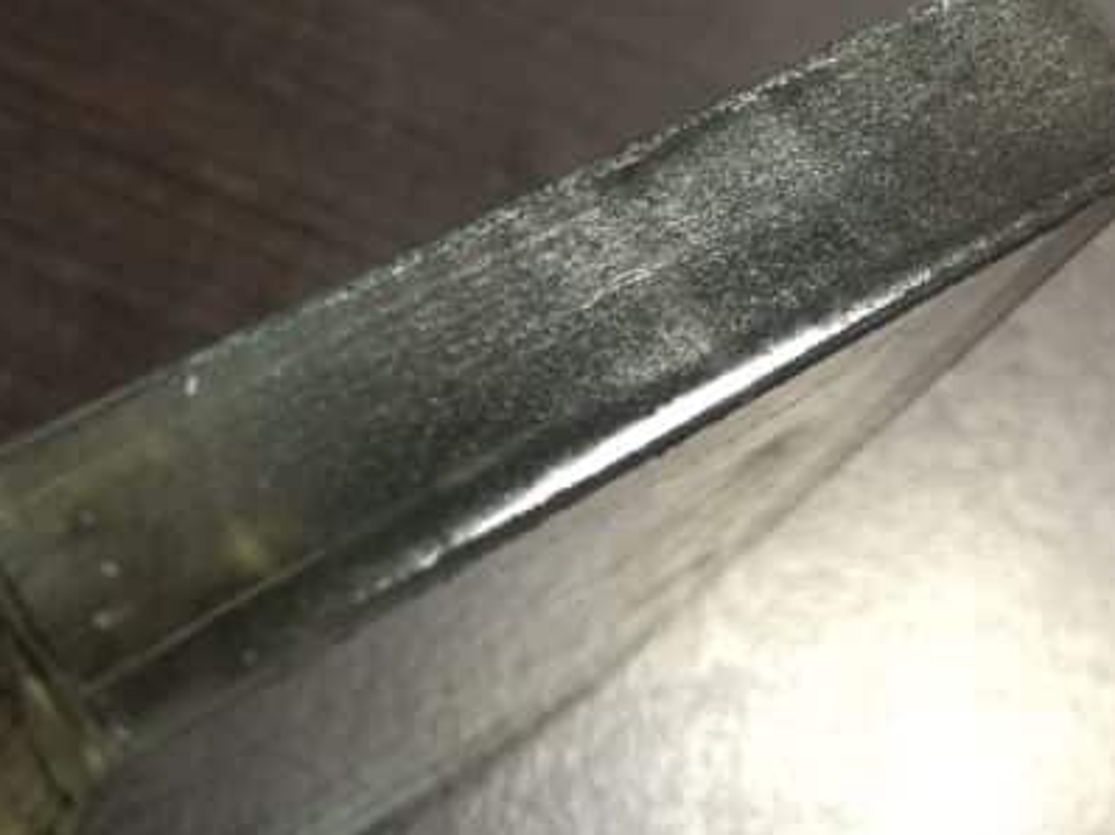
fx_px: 1996
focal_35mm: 62
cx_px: 148
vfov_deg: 23.3
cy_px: 663
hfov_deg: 30.1
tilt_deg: -63.2
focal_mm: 4.15
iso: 100
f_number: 2.2
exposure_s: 1/10
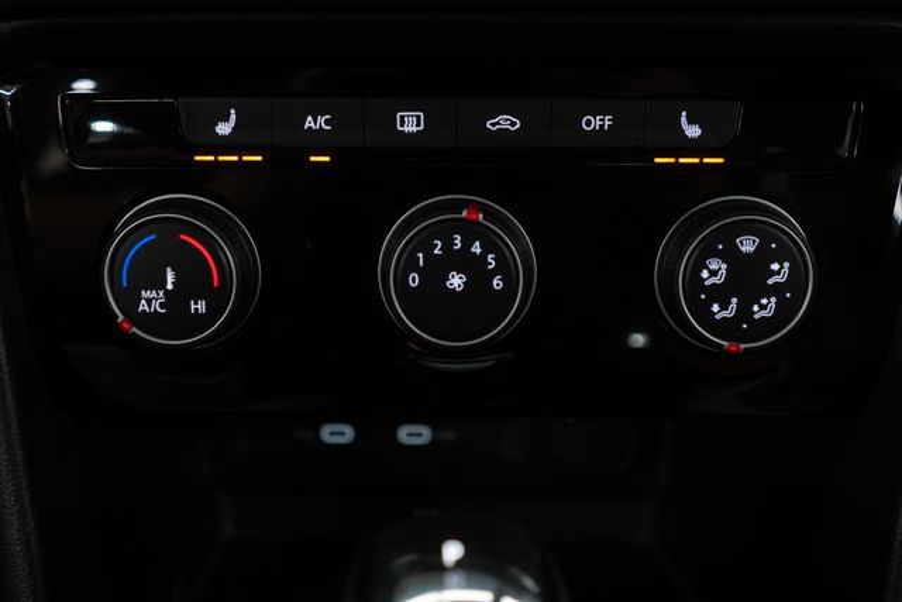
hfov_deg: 46.4
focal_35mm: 42
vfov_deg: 31.9
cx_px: 451
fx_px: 1053
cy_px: 301
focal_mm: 28
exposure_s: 1/50
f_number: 3.2
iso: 640
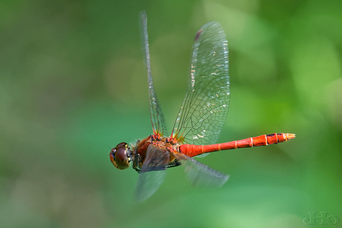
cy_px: 114
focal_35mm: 270
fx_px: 2565
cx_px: 171
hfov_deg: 7.6
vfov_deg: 5.1
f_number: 10
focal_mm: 180
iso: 1000
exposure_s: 1/1000
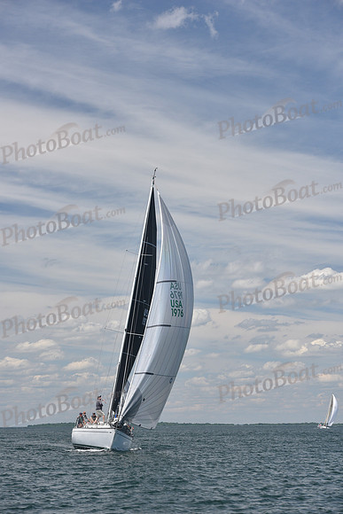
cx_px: 172
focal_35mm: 98
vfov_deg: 20.8
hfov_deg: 14.0
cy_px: 257
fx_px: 1400
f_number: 6.3
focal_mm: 98
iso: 320
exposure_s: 1/800
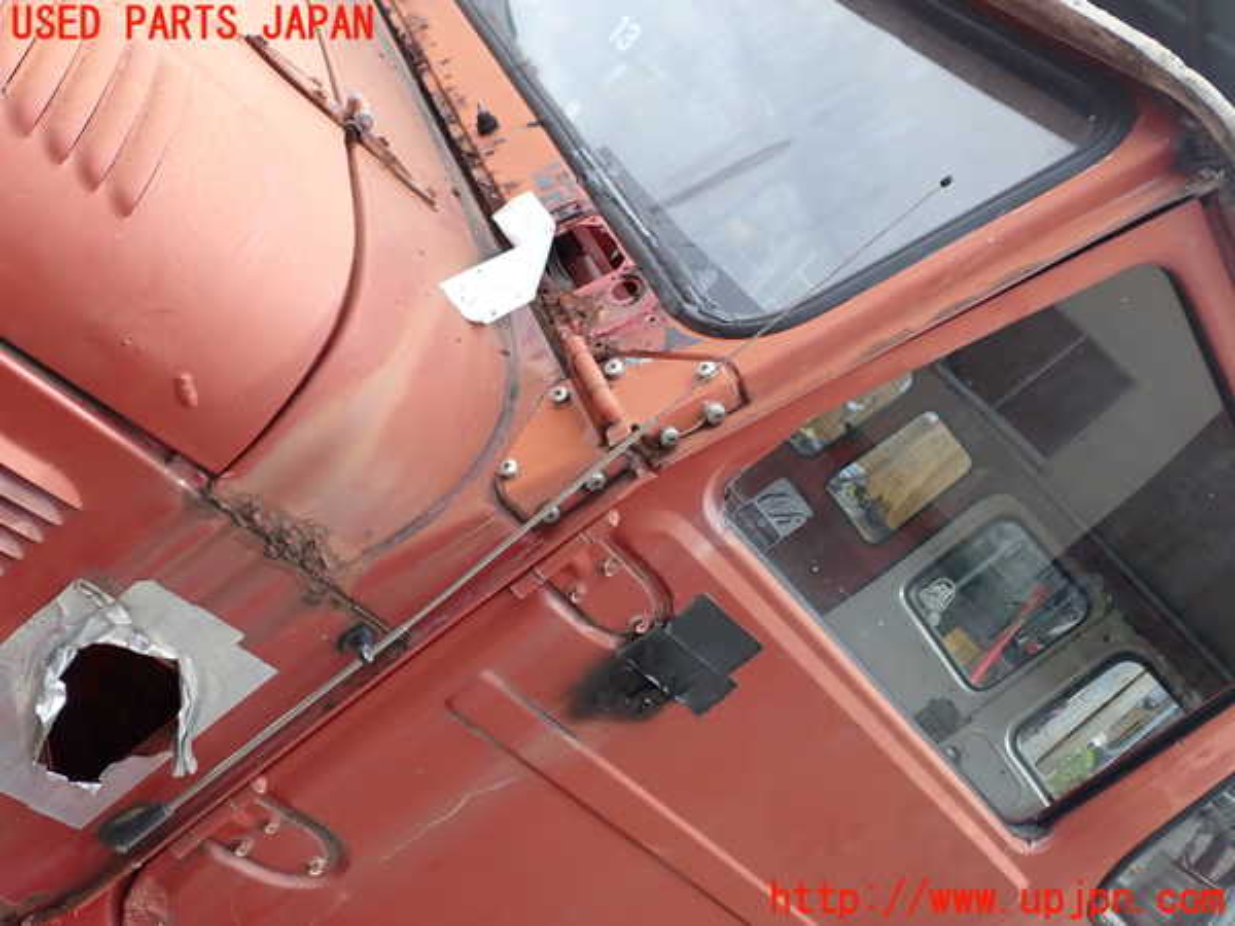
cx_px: 618
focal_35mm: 30
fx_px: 1070
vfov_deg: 46.8
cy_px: 463
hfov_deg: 60.0
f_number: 3.2
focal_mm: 5.4
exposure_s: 1/400
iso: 100
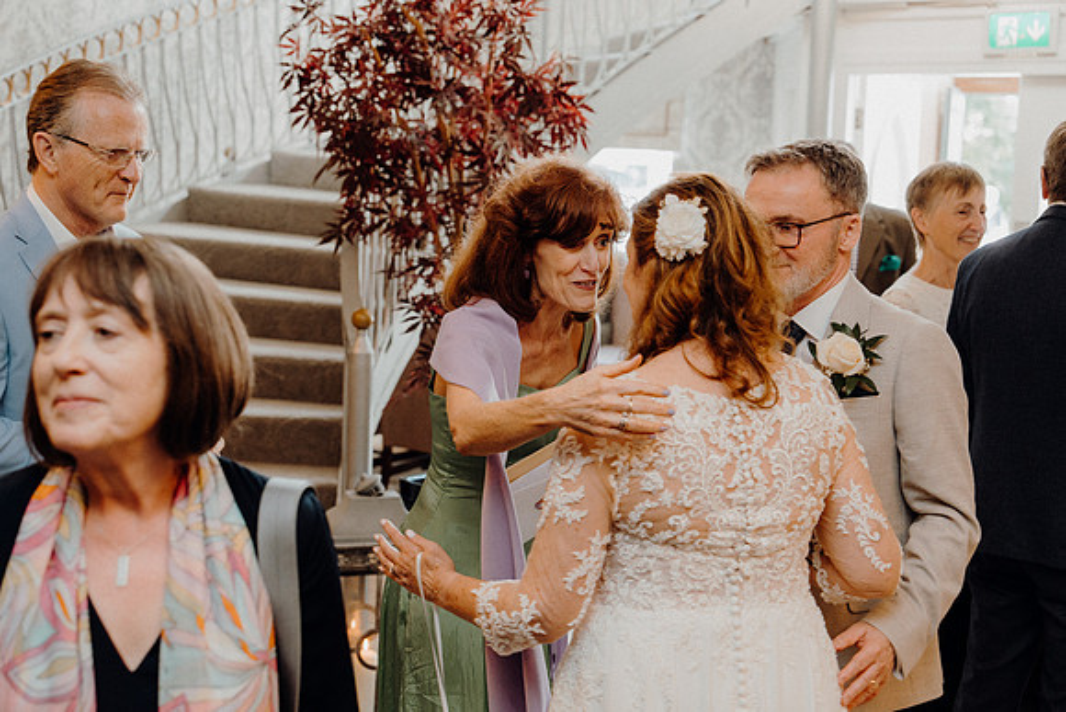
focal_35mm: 49
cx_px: 533
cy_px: 356
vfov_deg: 27.5
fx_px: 1451
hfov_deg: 40.3
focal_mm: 49
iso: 2500
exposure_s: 1/160
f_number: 3.5
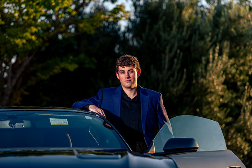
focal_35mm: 130
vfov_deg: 10.6
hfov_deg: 15.8
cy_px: 84
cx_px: 126
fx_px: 910
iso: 31
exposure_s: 1/250
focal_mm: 130
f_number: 4
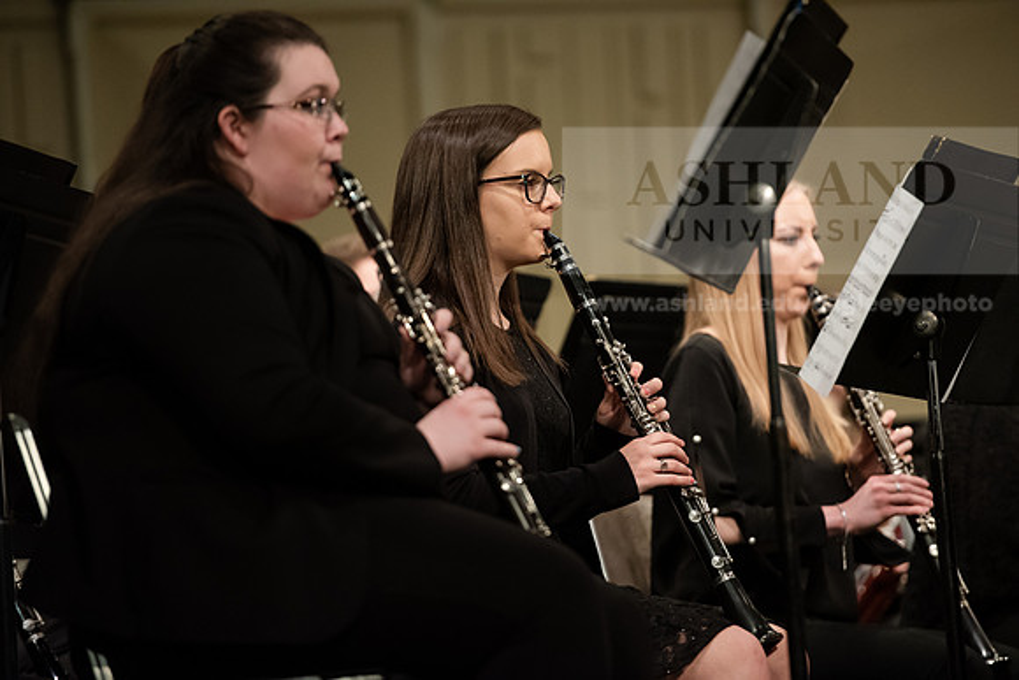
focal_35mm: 190
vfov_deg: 7.2
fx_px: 5379
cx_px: 510
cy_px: 340
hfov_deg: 10.8
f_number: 3.2
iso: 3200
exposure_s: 1/200
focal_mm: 190
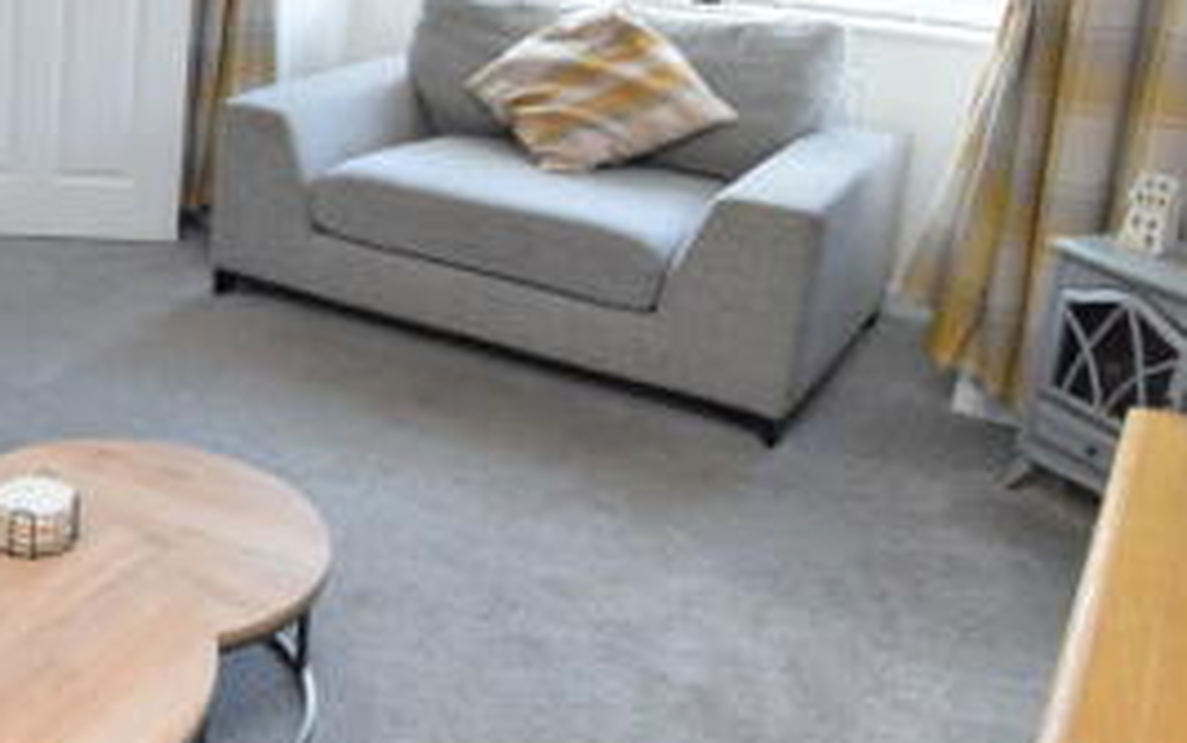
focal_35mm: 45
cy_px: 180
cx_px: 93
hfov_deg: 40.6
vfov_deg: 28.2
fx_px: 1456
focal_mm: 12
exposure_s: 1/60
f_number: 4
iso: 800
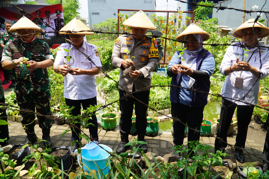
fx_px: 202
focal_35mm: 27
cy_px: 90
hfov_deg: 67.4
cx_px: 134
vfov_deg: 47.9
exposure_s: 1/125
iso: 100
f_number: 8
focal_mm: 18
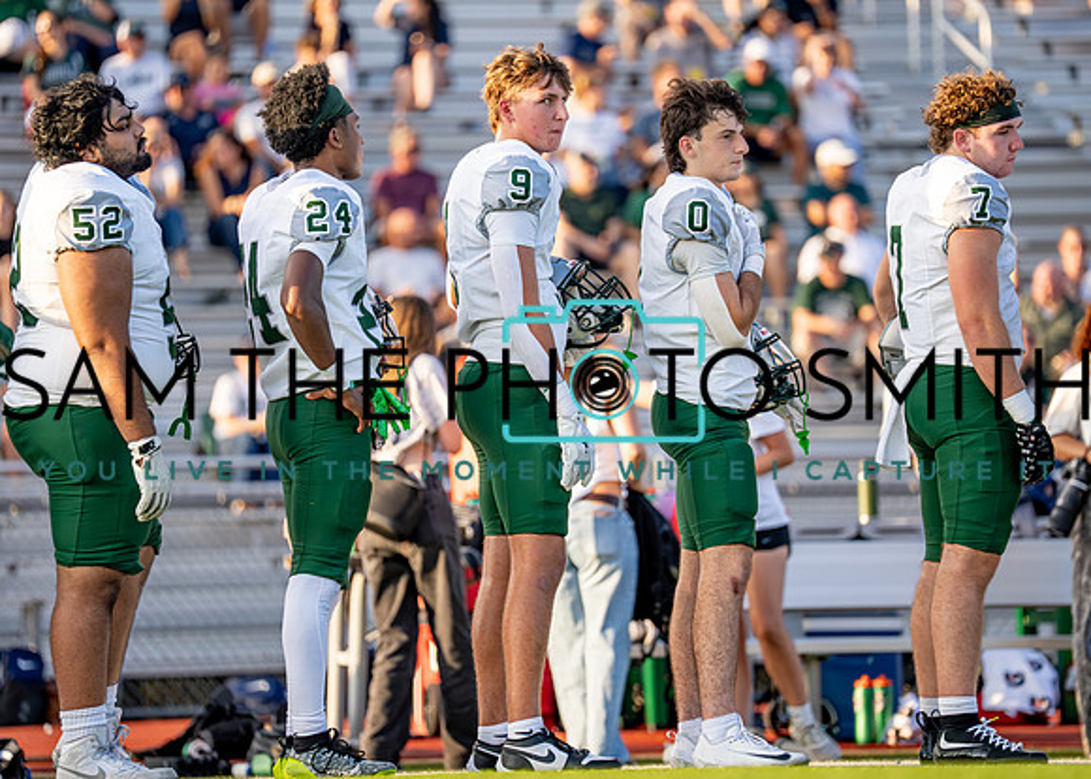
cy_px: 383
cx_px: 551
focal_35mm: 201
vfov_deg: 7.1
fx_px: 6239
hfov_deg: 10.0
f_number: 2.8
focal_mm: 180
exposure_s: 1/2000
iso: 320
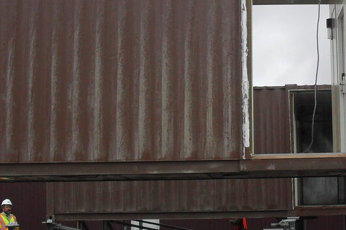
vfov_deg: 15.3
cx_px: 324
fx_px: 855
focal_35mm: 89
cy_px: 106
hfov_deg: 22.2
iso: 100
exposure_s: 1/350
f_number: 3.2
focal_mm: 6.3
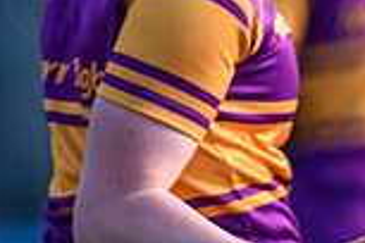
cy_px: 96
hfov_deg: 1.4
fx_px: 15359
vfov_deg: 0.9
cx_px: 682
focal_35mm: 1515
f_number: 3.2
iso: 200
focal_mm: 400
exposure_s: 1/1000
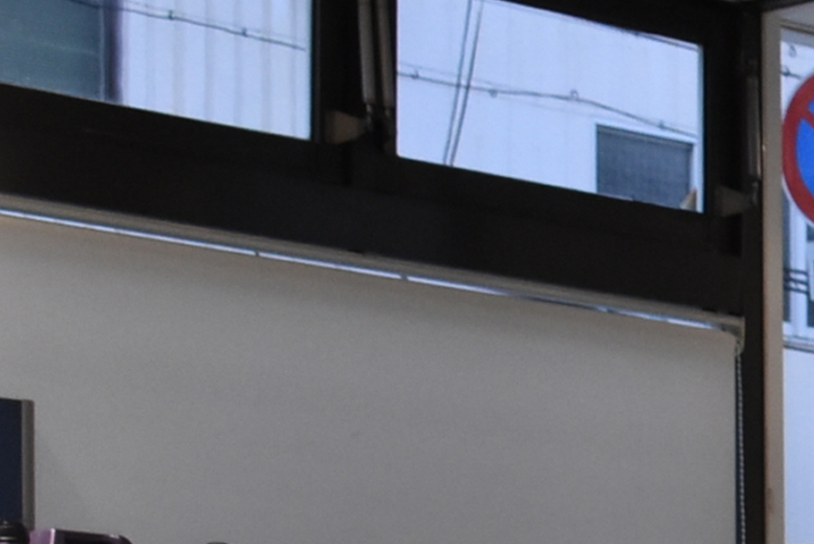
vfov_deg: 6.9
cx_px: 1570
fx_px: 4395
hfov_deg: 9.9
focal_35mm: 194
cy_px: 996
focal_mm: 29
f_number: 8
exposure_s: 1/50
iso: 1800
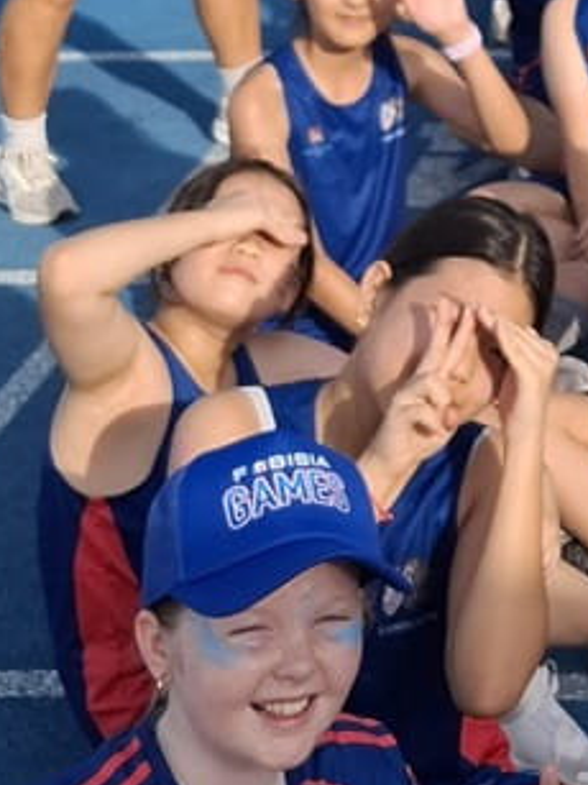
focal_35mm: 100
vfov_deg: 18.3
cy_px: -244
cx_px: 877
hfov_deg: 13.9
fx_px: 2266
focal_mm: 5.54
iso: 50
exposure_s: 1/969
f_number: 1.8
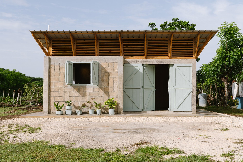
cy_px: 81
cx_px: 122
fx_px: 310
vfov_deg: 29.2
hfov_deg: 42.8
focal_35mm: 46
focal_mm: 46
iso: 100
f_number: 9.5
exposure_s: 1/125
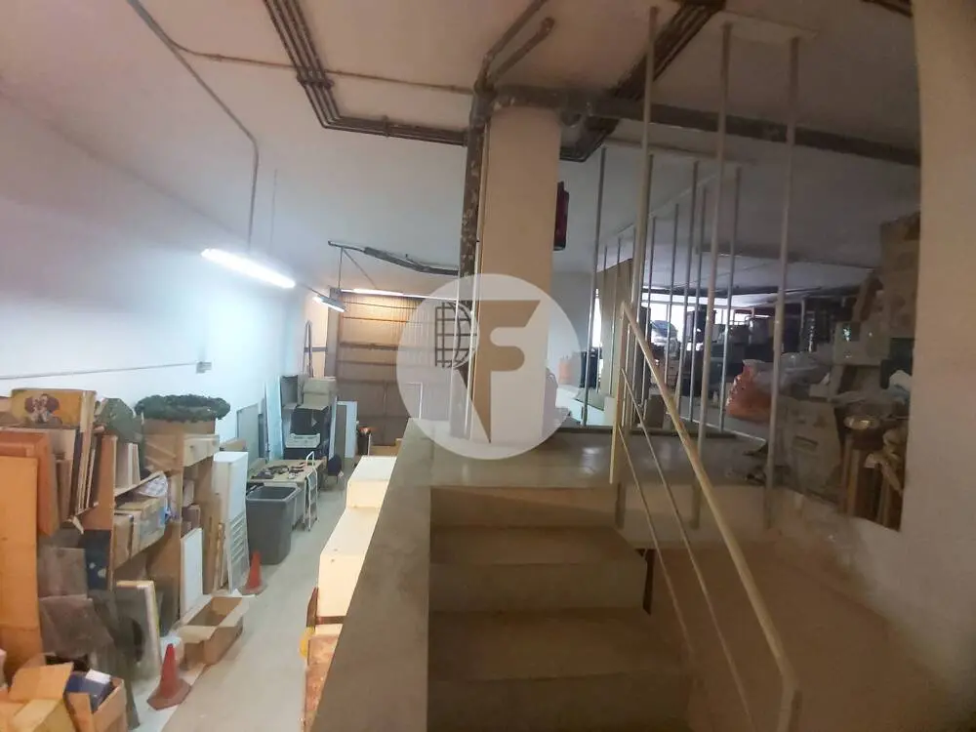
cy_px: 366
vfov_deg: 94.5
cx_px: 488
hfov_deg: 110.5
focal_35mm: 12
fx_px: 338
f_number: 2.2
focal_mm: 1.42
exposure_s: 1/25
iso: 320
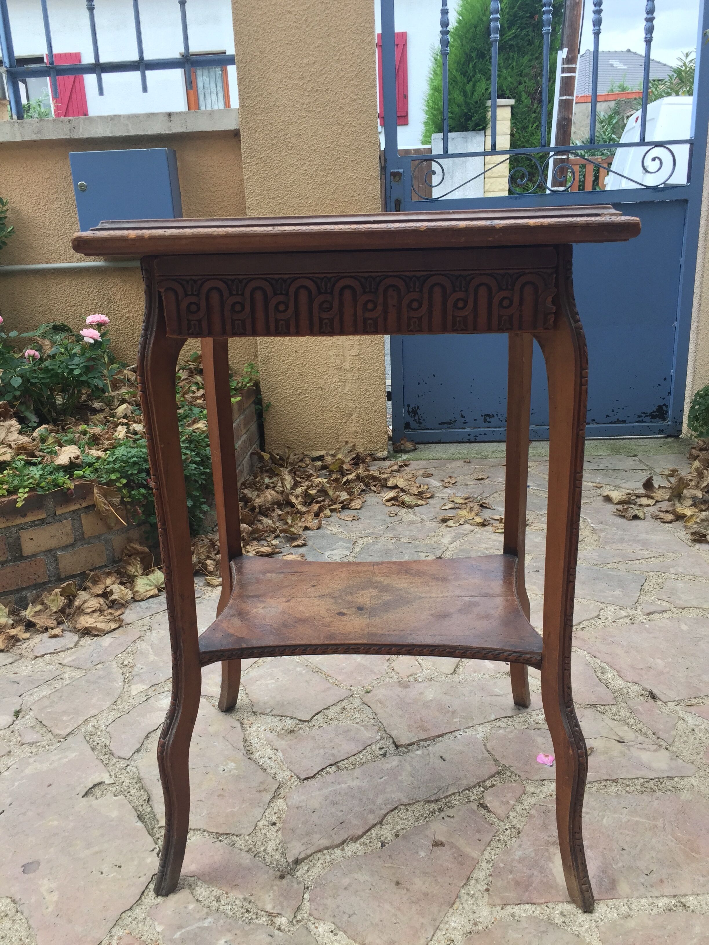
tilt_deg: -17.7
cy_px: 472
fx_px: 792
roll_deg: +2.7
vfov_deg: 61.7
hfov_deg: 48.2
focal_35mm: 29
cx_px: 354
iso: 40
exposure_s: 1/60
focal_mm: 4.15
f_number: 2.2
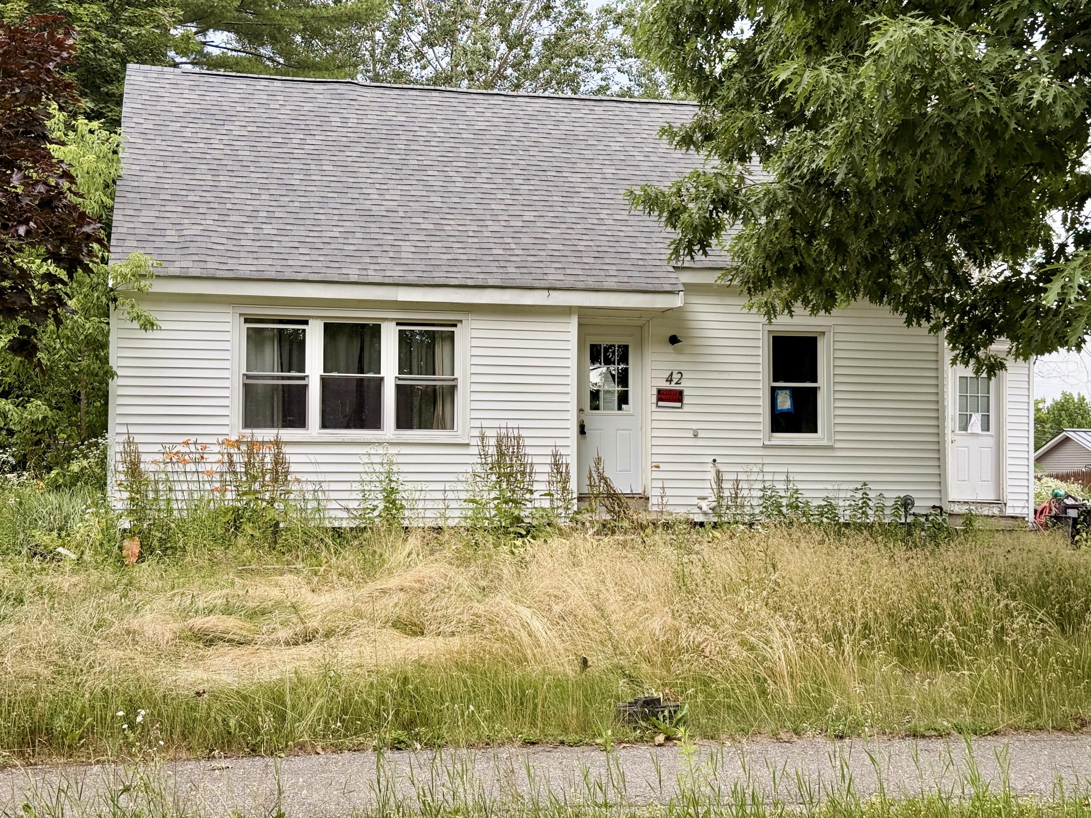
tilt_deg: +3.2
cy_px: 409
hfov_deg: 39.7
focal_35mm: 48
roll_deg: -0.4
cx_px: 546
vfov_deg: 30.3
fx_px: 1513
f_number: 1.78
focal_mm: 6.76
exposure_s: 1/519
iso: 64
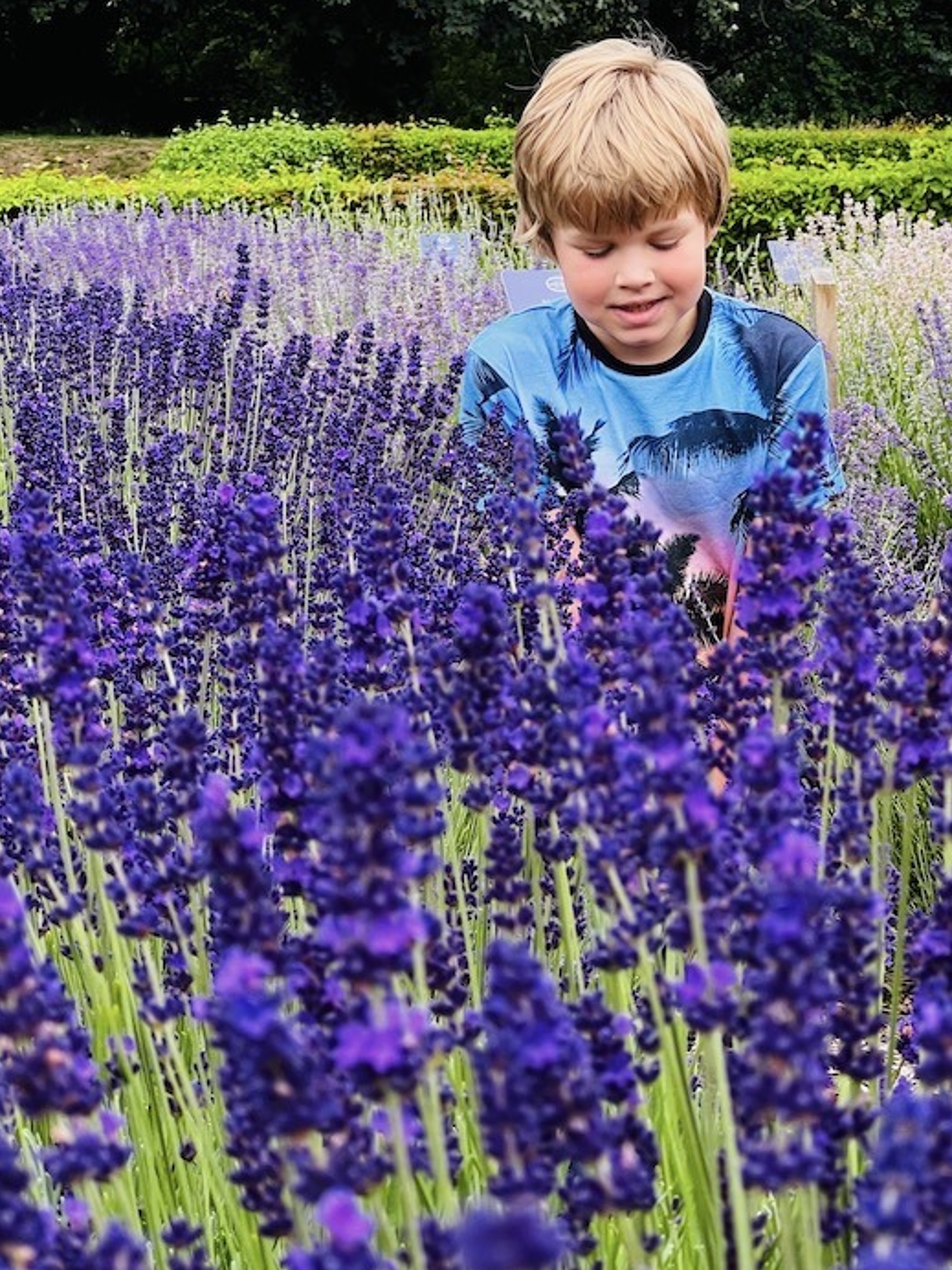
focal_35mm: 114
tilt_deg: -4.0
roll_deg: +0.9
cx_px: 644
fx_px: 4180
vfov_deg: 17.2
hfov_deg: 13.0
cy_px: 444
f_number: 2.8
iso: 32
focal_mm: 9
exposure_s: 1/187
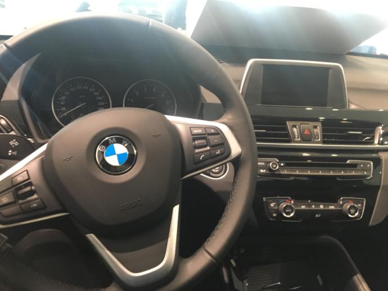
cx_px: 194
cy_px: 146
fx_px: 325
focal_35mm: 29
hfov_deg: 61.6
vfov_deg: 48.3
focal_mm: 4.15
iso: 200
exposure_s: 1/25
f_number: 2.2
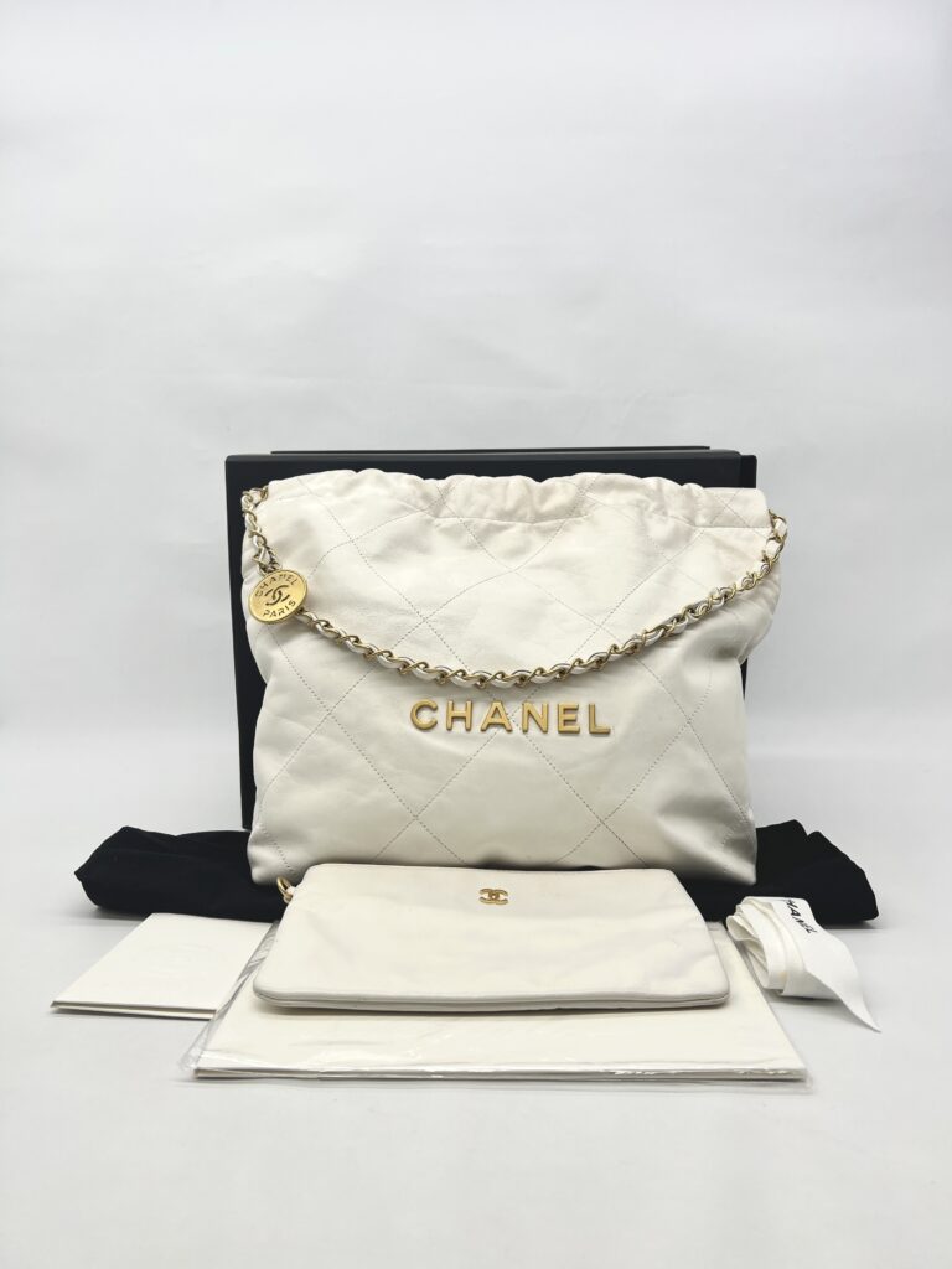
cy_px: 634
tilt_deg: -4.5
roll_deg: +0.0
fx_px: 953
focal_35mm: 26
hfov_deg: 53.1
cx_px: 476
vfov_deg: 67.3
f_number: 1.5
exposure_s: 1/242
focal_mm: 5.7
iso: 40
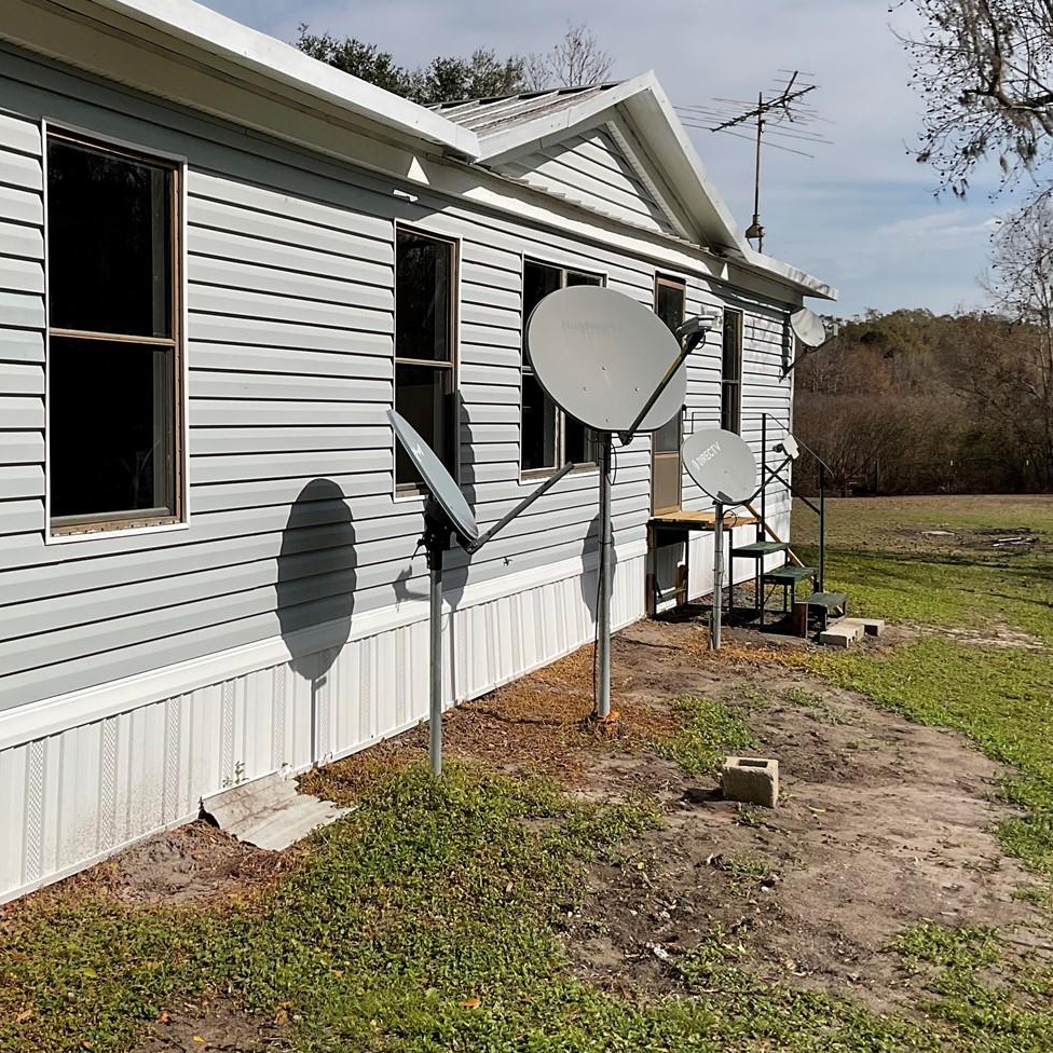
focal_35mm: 42
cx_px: 370
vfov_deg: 39.9
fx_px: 1445
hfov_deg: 39.6
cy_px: 449
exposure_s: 1/5814
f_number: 1.8
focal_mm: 3
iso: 16
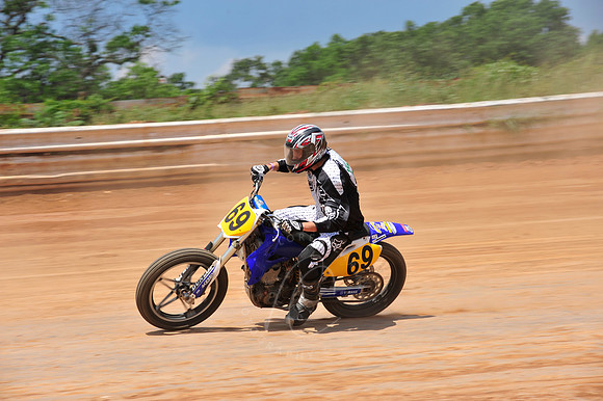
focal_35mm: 135
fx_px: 2260
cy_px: 200
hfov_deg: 15.2
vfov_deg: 10.1
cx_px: 302
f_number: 10
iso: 200
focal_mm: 135
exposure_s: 1/400
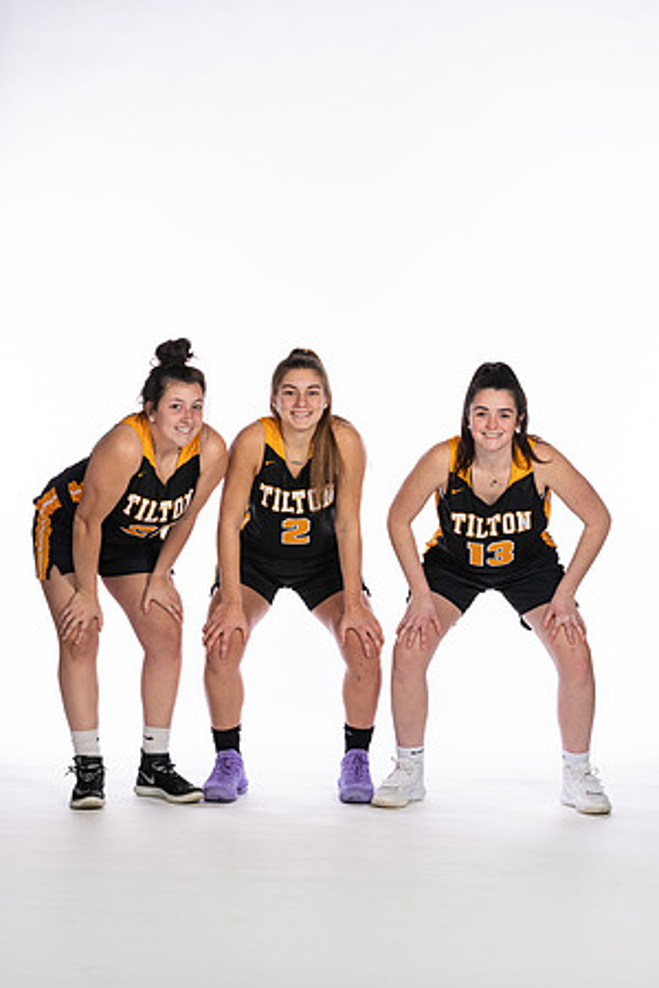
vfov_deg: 19.5
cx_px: 330
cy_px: 494
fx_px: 2883
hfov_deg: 13.0
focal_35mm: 105
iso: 100
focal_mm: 70
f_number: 5.6
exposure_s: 1/100
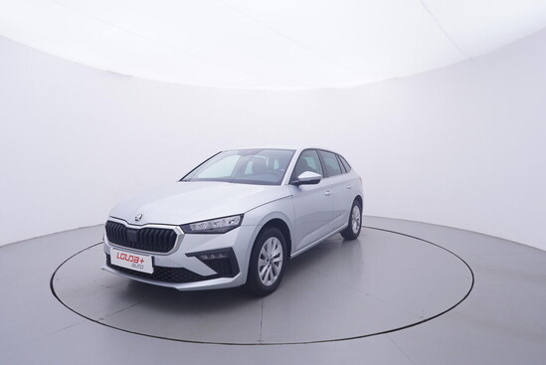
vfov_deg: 56.2
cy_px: 182
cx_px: 273
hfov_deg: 77.3
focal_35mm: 22
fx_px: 342
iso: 200
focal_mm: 15
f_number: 5
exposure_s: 1/80
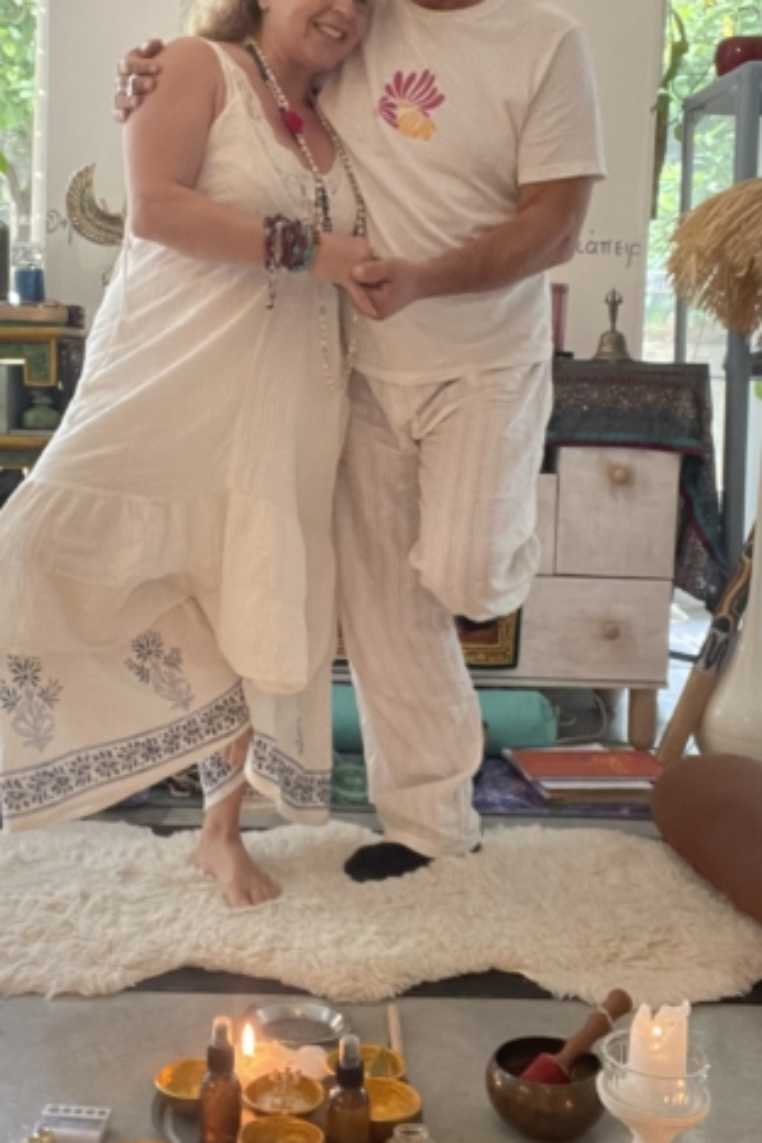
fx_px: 1492
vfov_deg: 41.6
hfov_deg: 28.6
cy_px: 429
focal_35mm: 47
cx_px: 299
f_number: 2.2
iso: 320
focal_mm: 2.71
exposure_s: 1/33
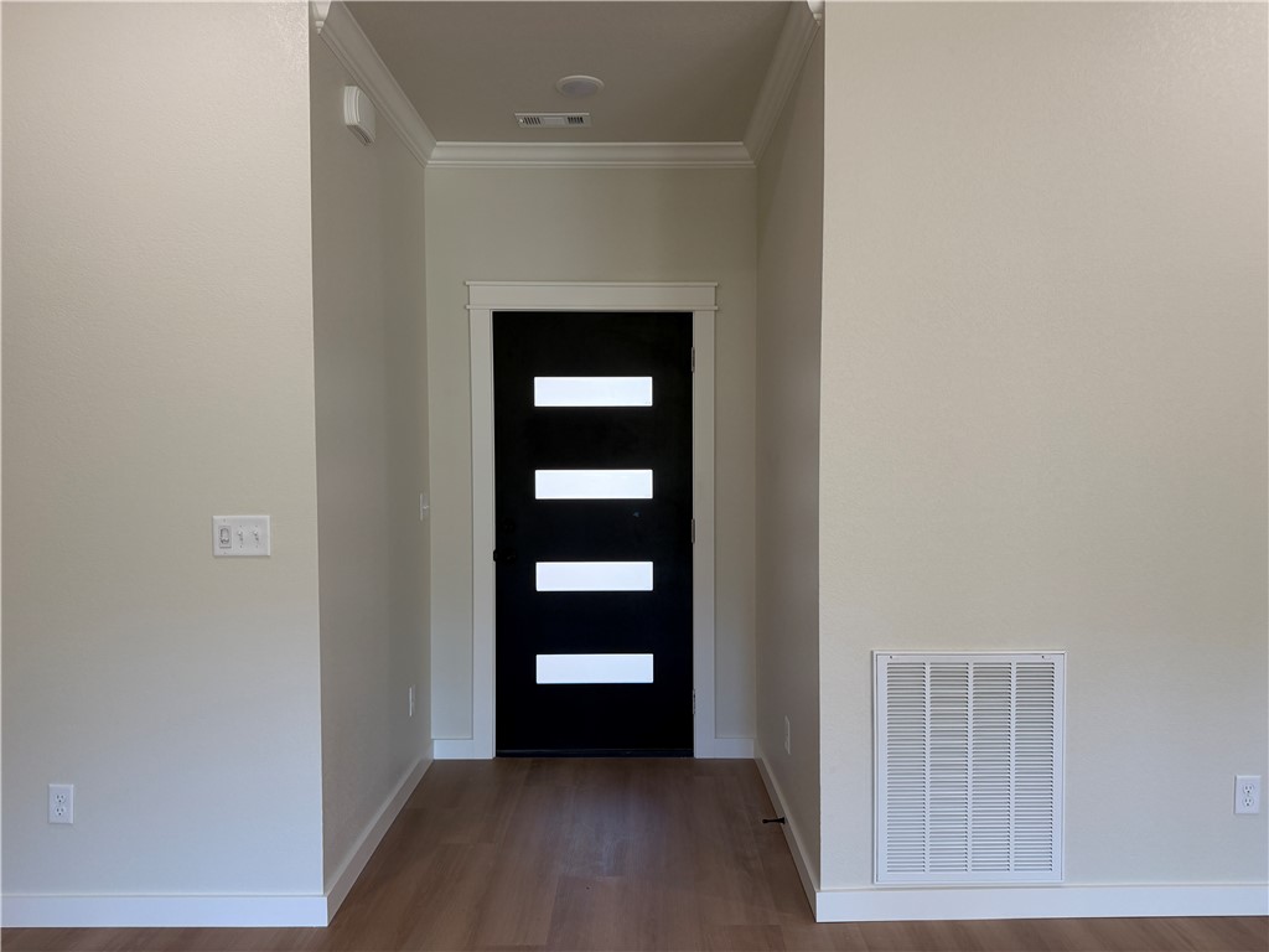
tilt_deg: -1.9
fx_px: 880
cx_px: 634
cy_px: 476
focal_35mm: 24
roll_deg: -0.1
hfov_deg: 71.6
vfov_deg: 56.8
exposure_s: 1/174
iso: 160
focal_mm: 6.76
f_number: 1.78
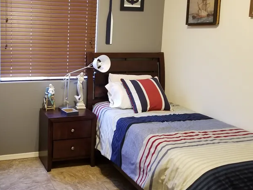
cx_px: 69
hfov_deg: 44.5
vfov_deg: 35.0
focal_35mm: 41
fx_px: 300
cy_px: 76
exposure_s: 1/30
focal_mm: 4.2
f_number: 1.7
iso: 250
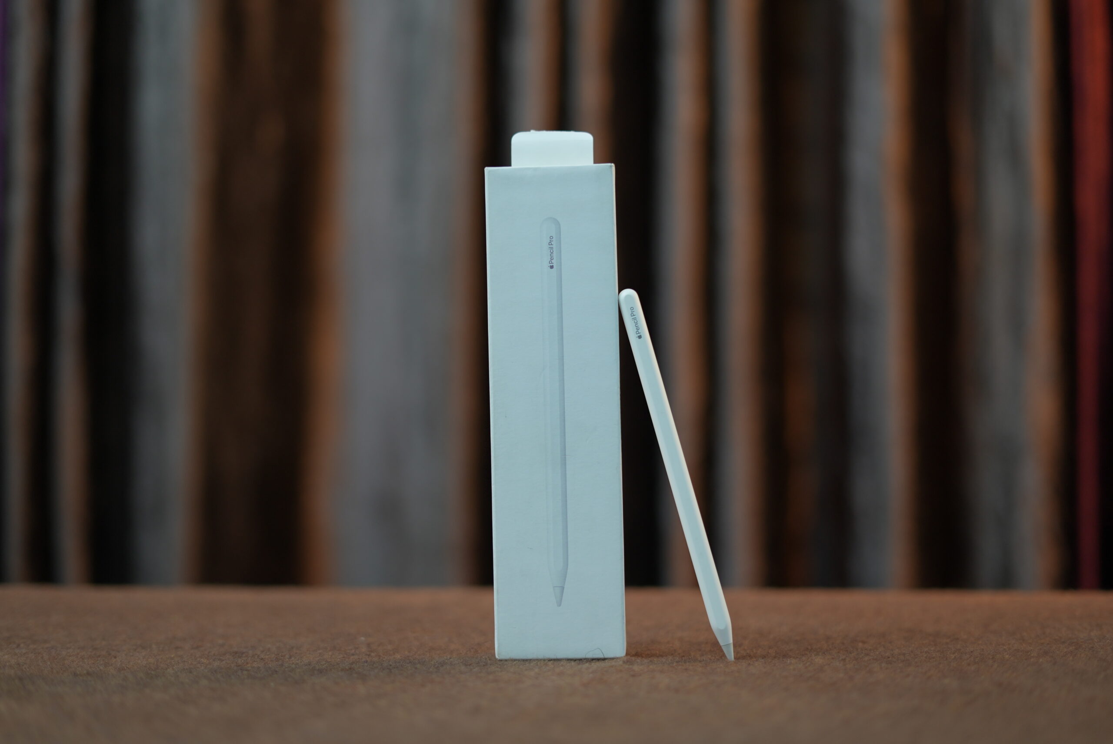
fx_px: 1547
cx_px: 556
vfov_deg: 27.0
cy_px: 372
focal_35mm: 50
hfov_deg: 39.6
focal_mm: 50
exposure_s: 1/100
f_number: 2
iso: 320
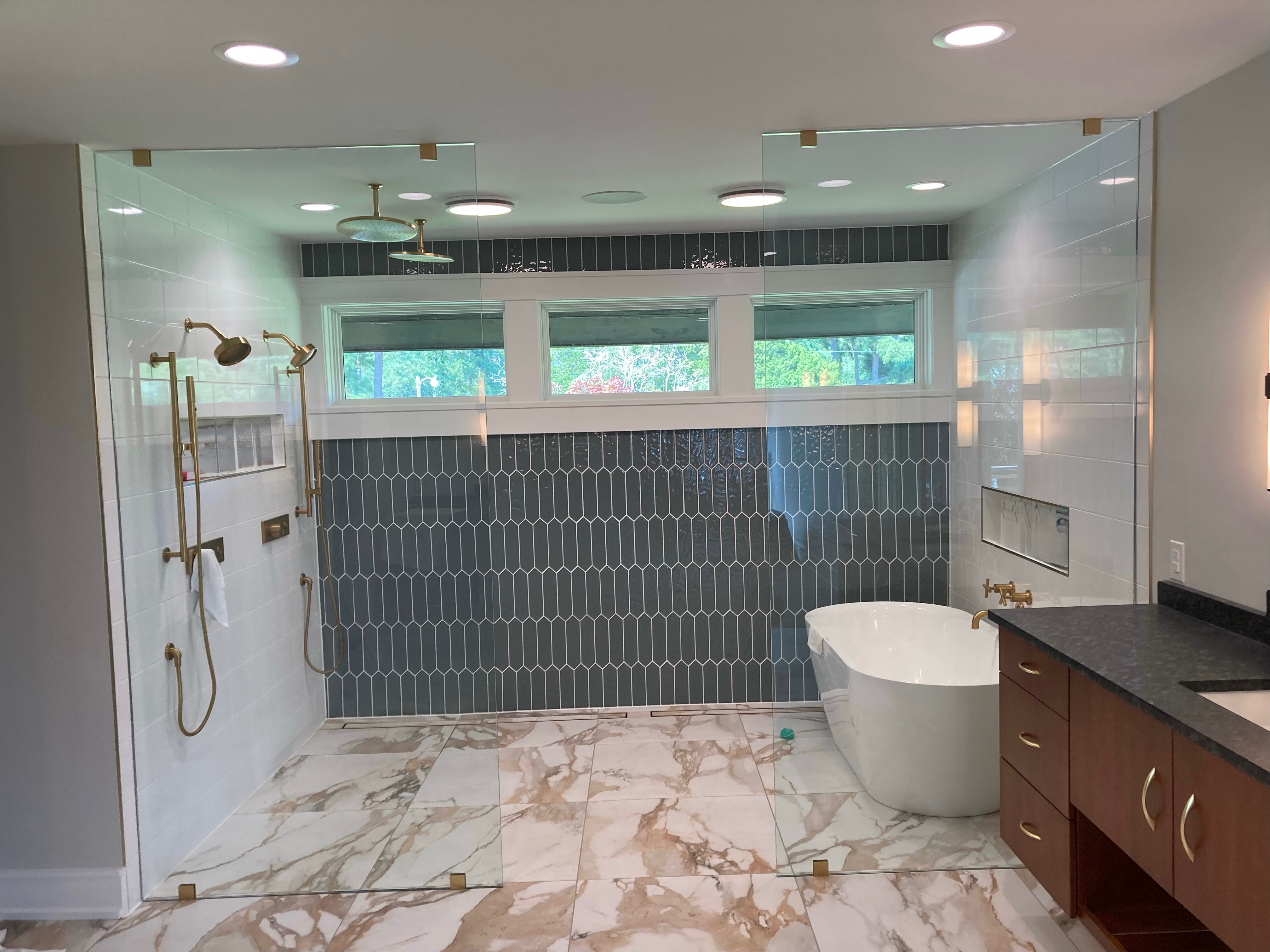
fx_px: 1027
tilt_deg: -2.1
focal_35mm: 28
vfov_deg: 49.7
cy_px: 476
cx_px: 635
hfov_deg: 63.4
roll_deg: +1.7
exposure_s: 1/120
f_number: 1.8
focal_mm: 3.99
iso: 80
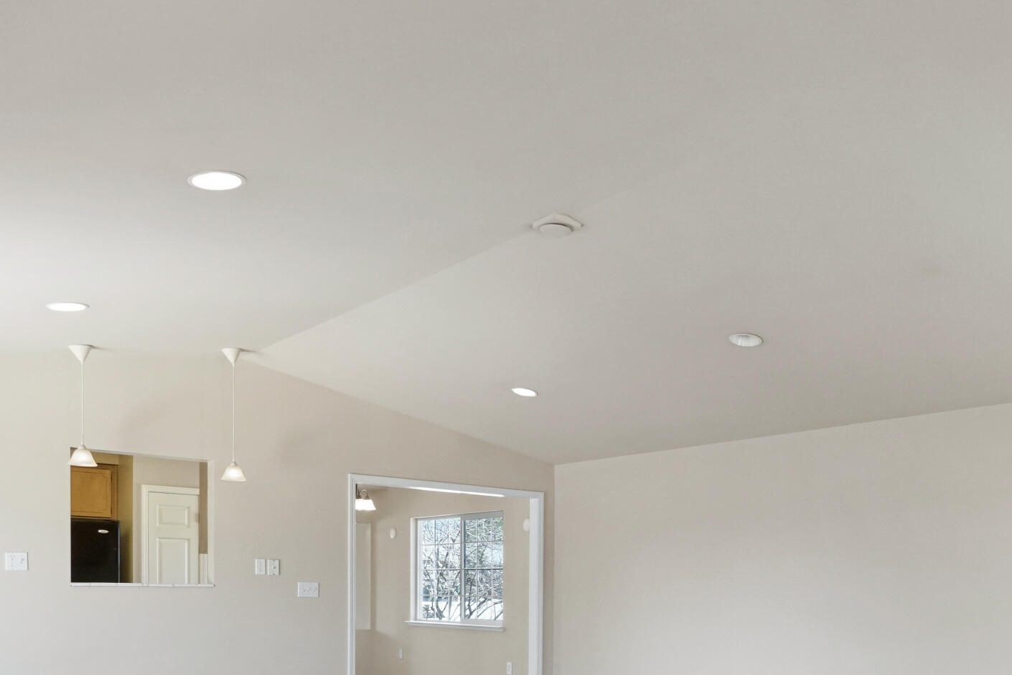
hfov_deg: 57.7
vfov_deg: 38.2
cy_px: 612
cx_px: 653
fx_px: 900
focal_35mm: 32
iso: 5000
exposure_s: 1/60
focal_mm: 10
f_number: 6.3
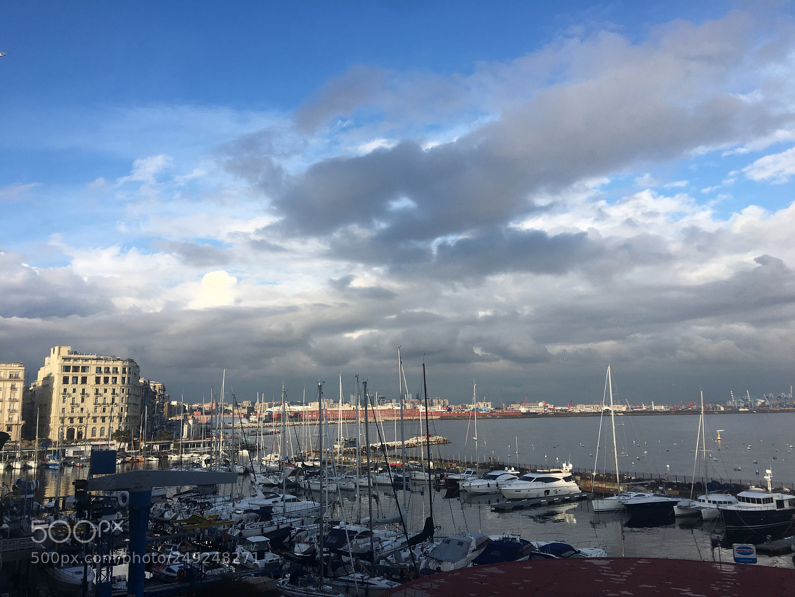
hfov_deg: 61.7
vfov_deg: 48.2
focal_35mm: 29
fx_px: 666
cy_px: 298
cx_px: 398
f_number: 2.2
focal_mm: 4.15
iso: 25
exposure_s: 1/1221
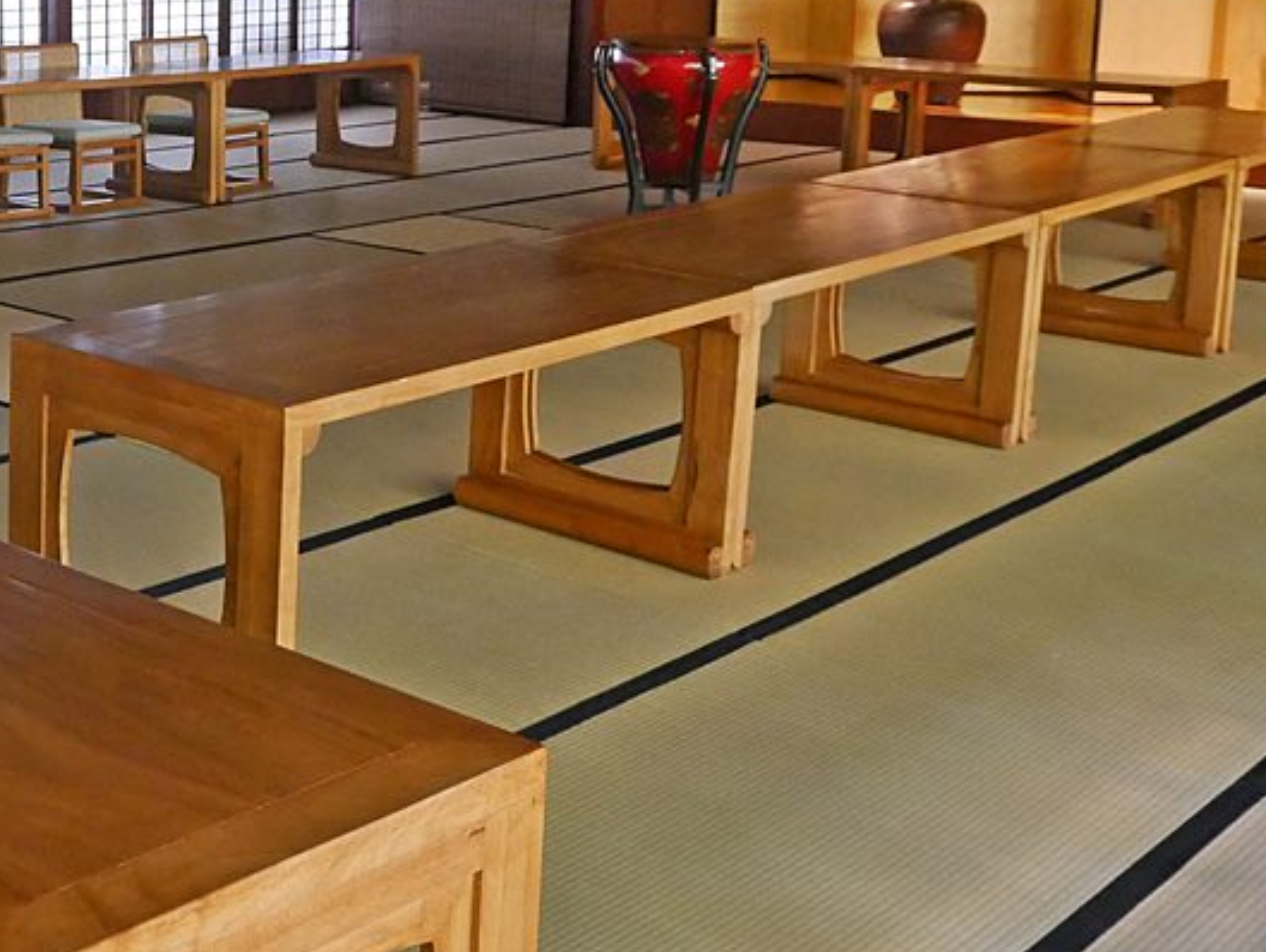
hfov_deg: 34.0
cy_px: 253
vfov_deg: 27.2
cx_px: 110
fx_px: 1940
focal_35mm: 53
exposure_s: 1/40
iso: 3200
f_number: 3.5
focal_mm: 14
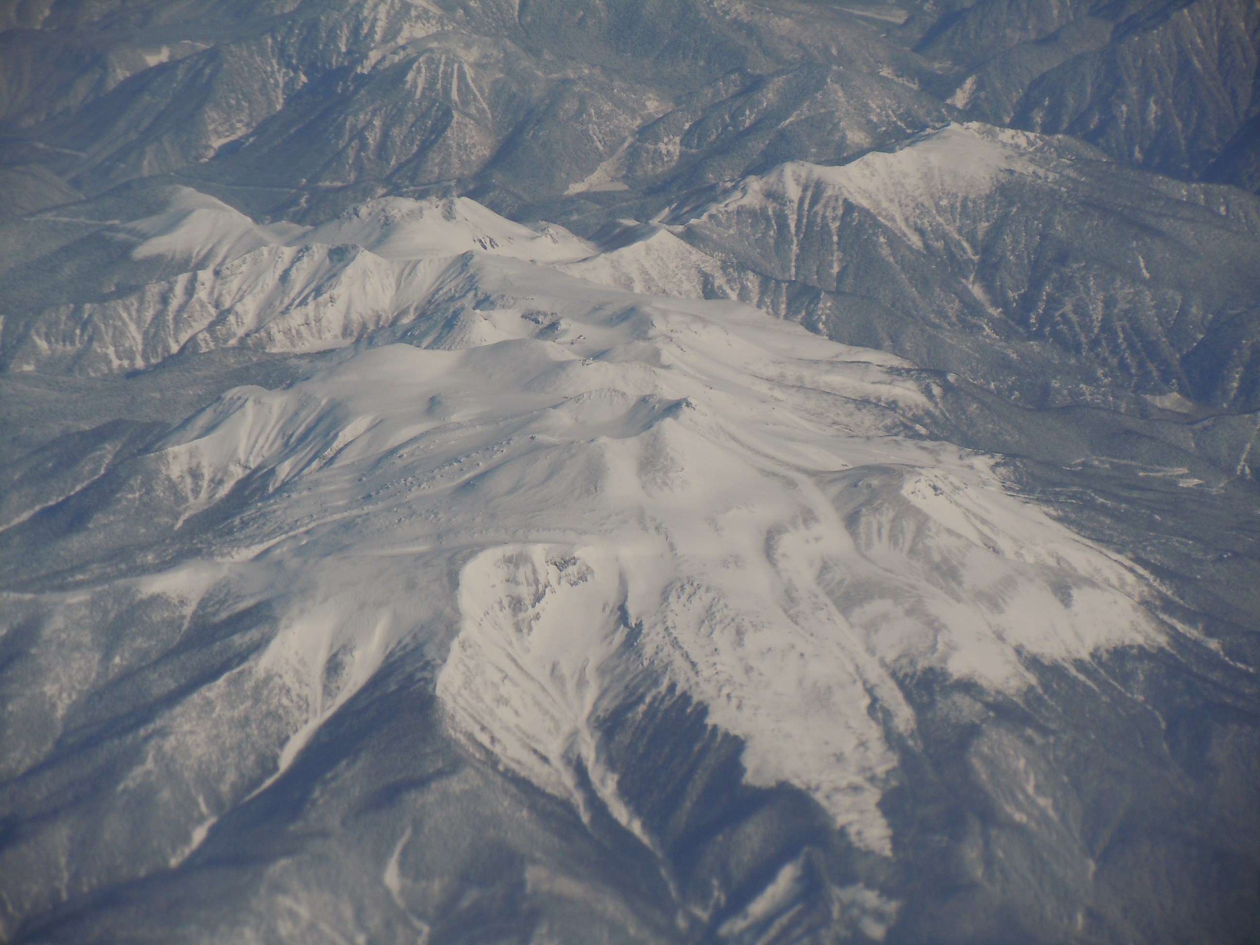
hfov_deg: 9.9
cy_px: 472
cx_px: 630
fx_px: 7280
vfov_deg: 7.4
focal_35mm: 200
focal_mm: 36
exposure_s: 1/400
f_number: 9.4
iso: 100
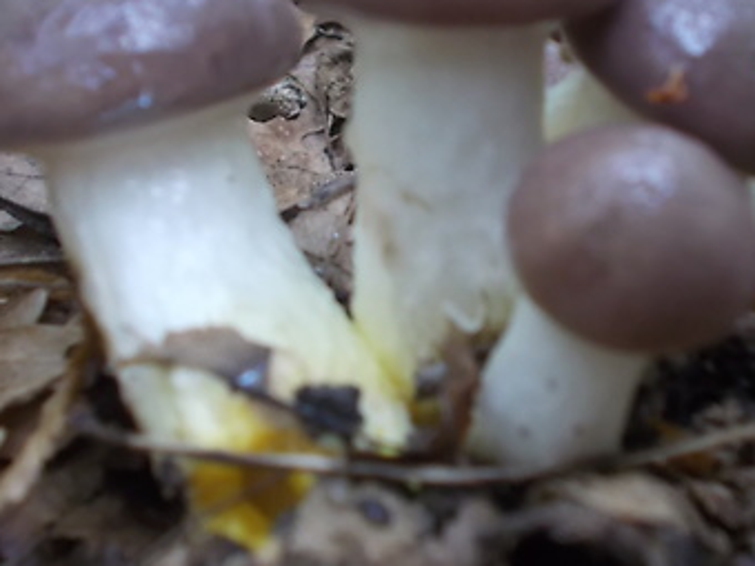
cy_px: 199
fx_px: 1352
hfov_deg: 31.2
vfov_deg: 23.6
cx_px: 431
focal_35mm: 62
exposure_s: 1/25
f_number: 3.6
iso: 200
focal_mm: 6
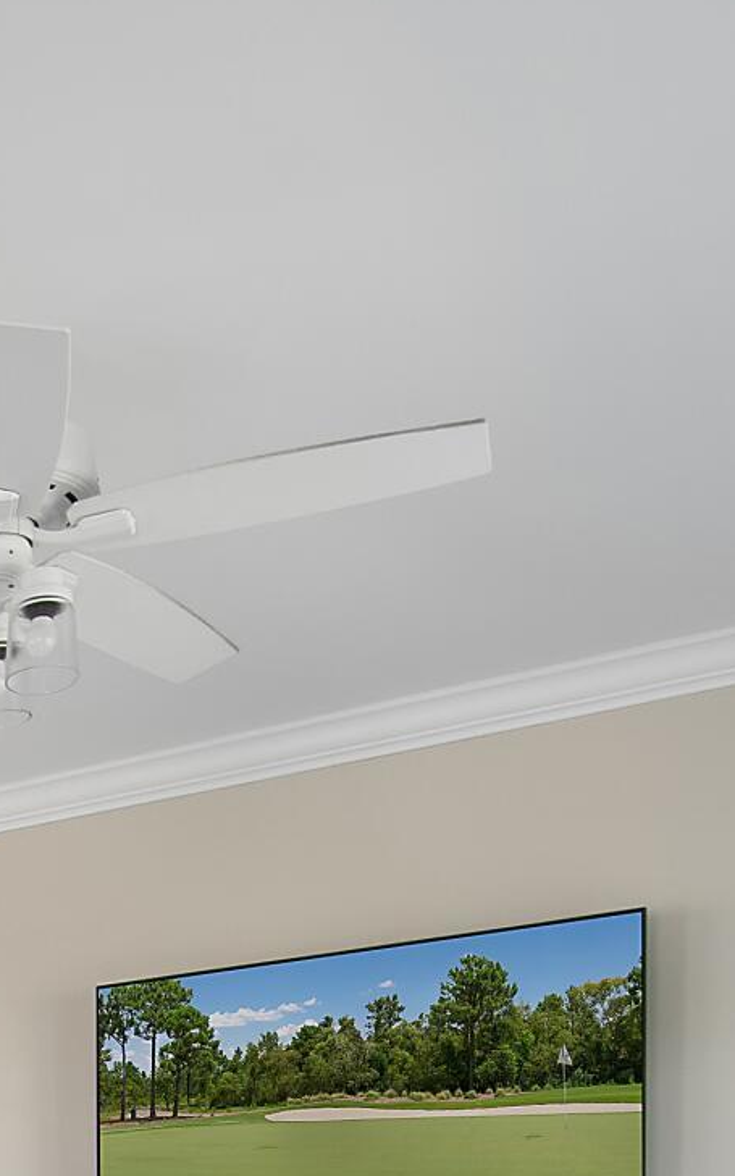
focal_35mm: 63
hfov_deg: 16.8
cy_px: 1465
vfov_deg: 27.8
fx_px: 2019
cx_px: -620
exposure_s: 1/13
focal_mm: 10
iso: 100
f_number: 4.5
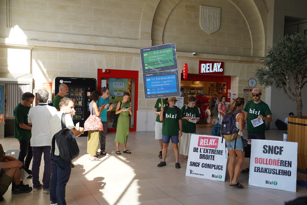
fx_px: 341
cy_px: 102
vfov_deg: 33.4
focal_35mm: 40
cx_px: 154
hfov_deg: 48.5
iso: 100
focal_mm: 40
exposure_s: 1/250
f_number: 2.8
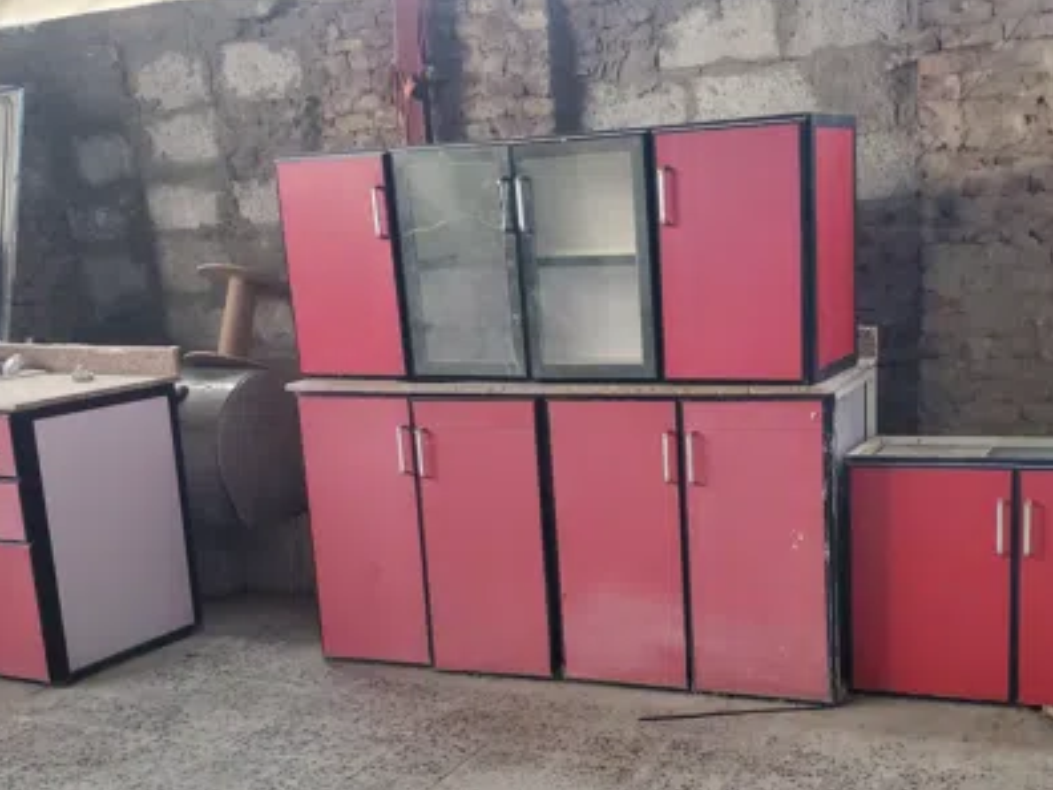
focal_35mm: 42
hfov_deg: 44.6
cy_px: 519
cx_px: 620
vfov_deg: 34.1
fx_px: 1278
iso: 800
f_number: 2.4
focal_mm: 4.3
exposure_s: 1/50
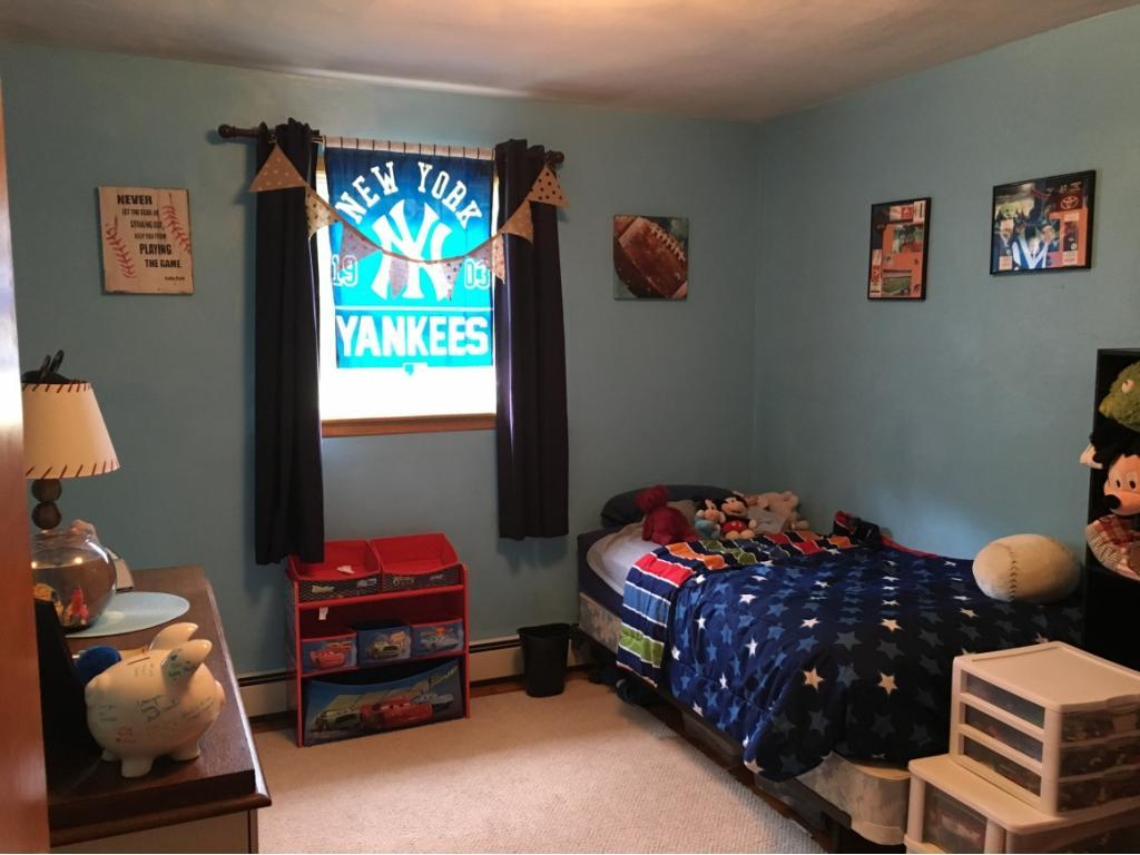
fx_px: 955
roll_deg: +0.4
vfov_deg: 48.2
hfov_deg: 61.7
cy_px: 428
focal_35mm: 29
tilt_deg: -5.1
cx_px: 570
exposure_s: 1/30
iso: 160
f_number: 2.2
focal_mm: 4.15
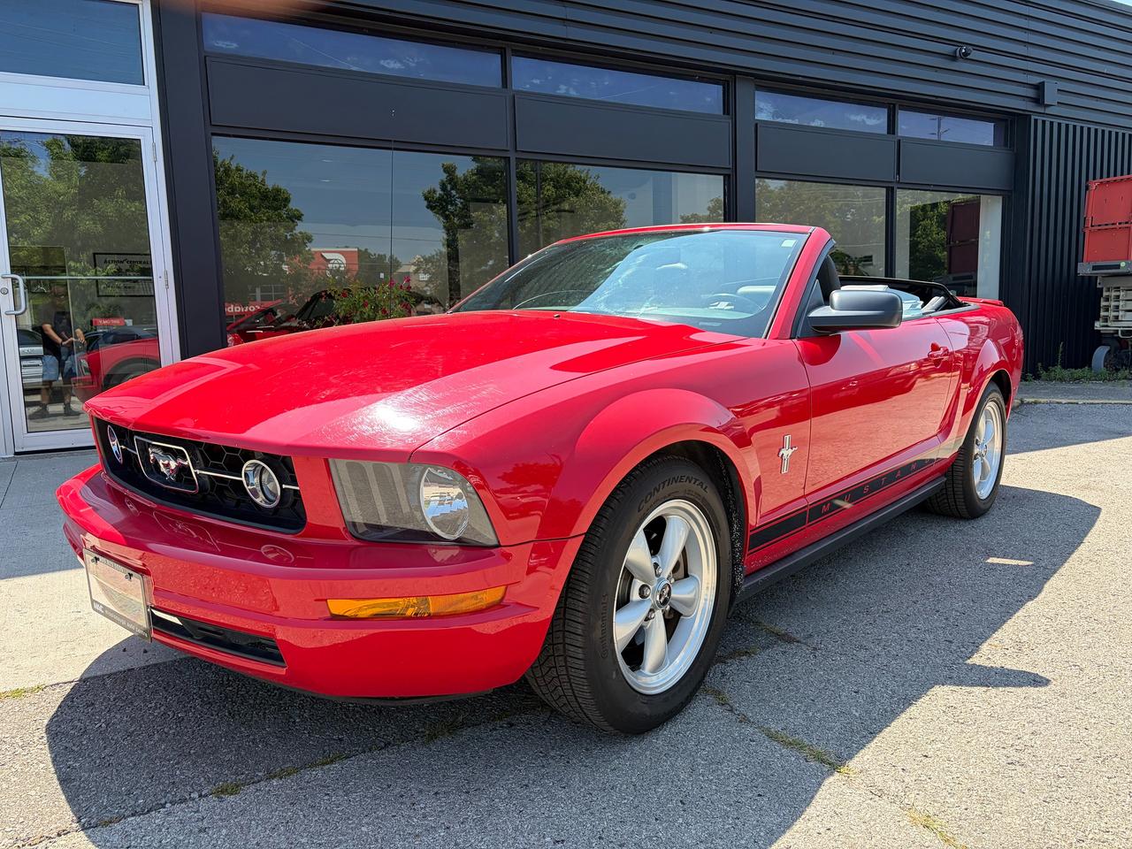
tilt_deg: -6.6
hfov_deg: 67.3
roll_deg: +2.4
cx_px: 566
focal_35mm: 26
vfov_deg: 53.1
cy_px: 424
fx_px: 850
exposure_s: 1/1217
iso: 64
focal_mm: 5.96
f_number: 1.6
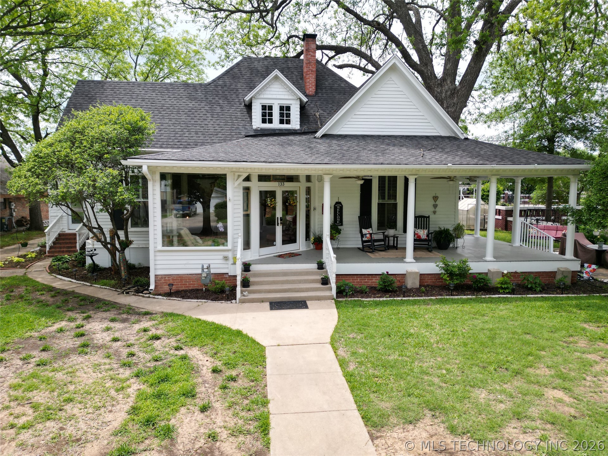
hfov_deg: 71.6
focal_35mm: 24
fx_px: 422
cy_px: 228
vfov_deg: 56.8
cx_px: 304
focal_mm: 6.72
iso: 200
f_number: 1.7
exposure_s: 1/2000
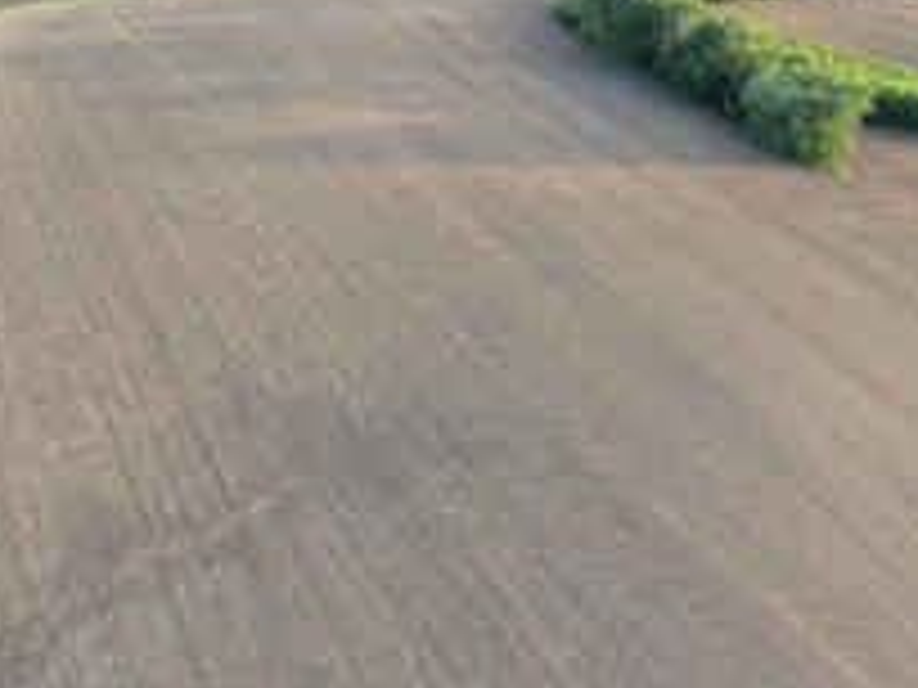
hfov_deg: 40.1
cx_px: 580
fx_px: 1246
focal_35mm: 47
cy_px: 144
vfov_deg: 30.2
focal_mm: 4.39
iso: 110
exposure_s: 1/80
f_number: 2.8
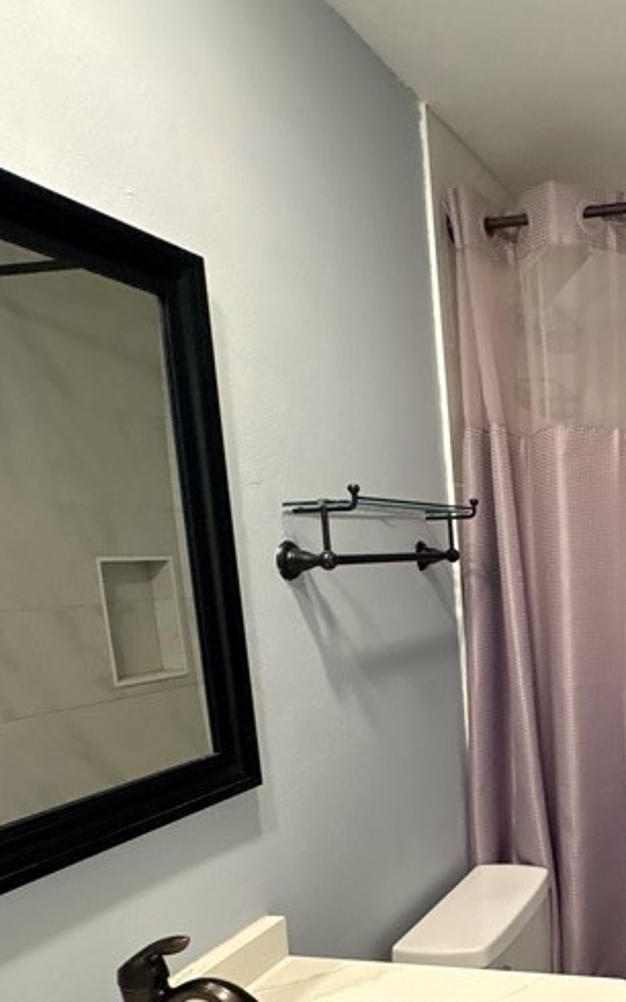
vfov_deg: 59.4
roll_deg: +1.2
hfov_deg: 35.4
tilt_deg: -10.2
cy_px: 689
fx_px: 847
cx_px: 669
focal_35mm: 31
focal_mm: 2.22
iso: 320
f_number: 2.2
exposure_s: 1/60
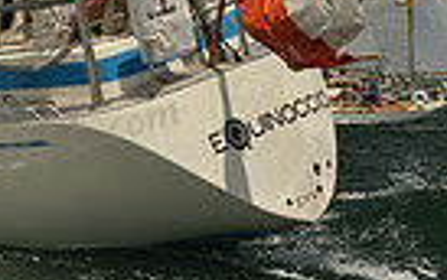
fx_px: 3684
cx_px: -447
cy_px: 37
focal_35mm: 302
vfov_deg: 4.4
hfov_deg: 6.7
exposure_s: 1/800
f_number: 8
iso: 400
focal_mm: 70
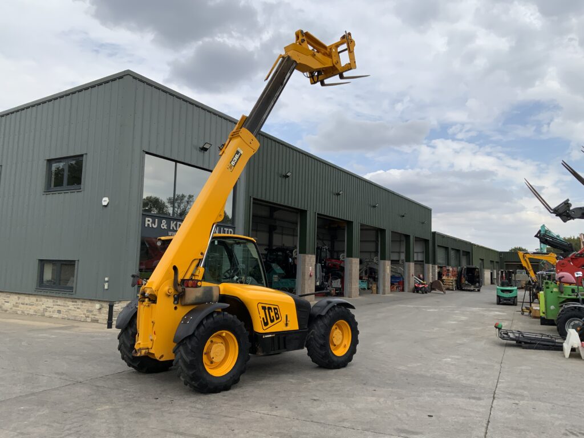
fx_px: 489
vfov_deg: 48.2
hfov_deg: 61.7
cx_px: 292
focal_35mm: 29
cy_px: 219
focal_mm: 3
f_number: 1.8
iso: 16
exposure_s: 1/1534
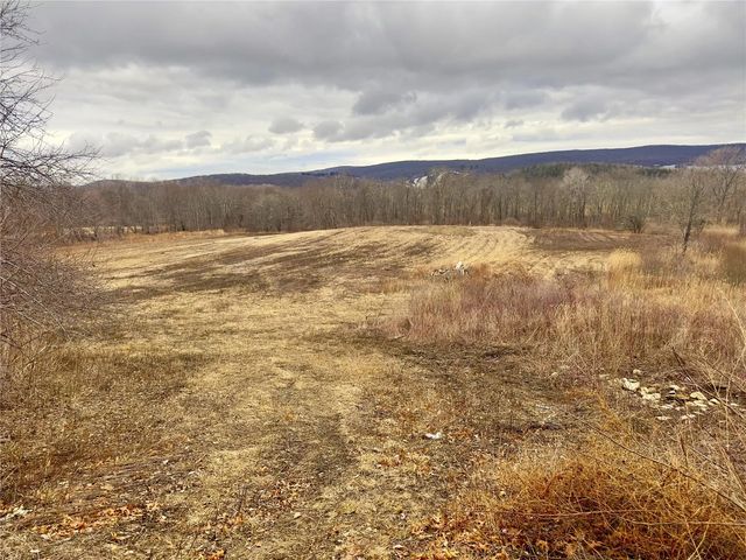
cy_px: 280
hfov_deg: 71.6
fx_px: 517
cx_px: 373
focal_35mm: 24
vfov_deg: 56.8
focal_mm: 6.86
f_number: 1.78
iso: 80
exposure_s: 1/337
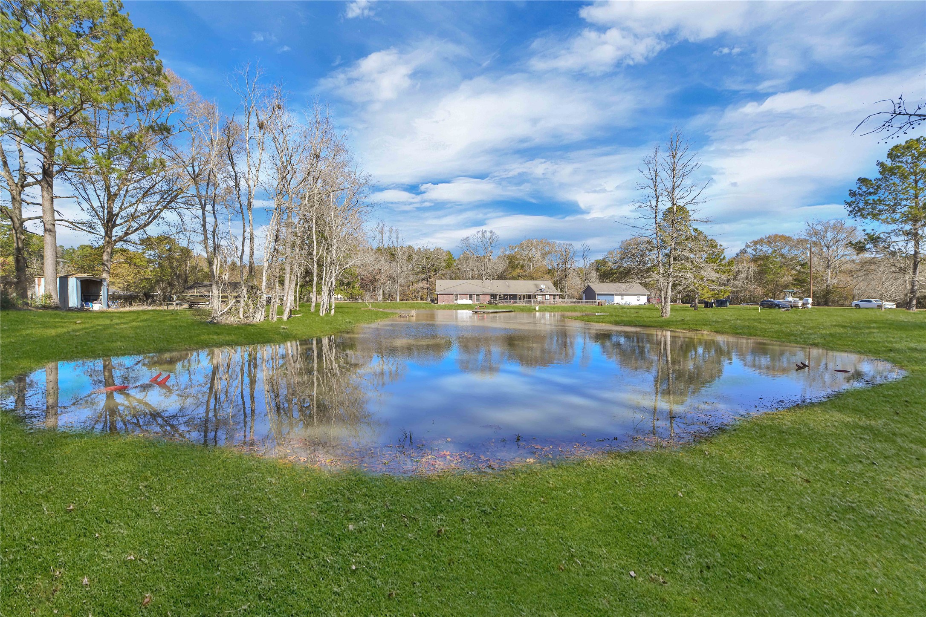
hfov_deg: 104.3
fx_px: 360
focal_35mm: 14
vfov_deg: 81.2
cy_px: 308
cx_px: 463
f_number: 8
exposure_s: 1/200
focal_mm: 14
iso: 100
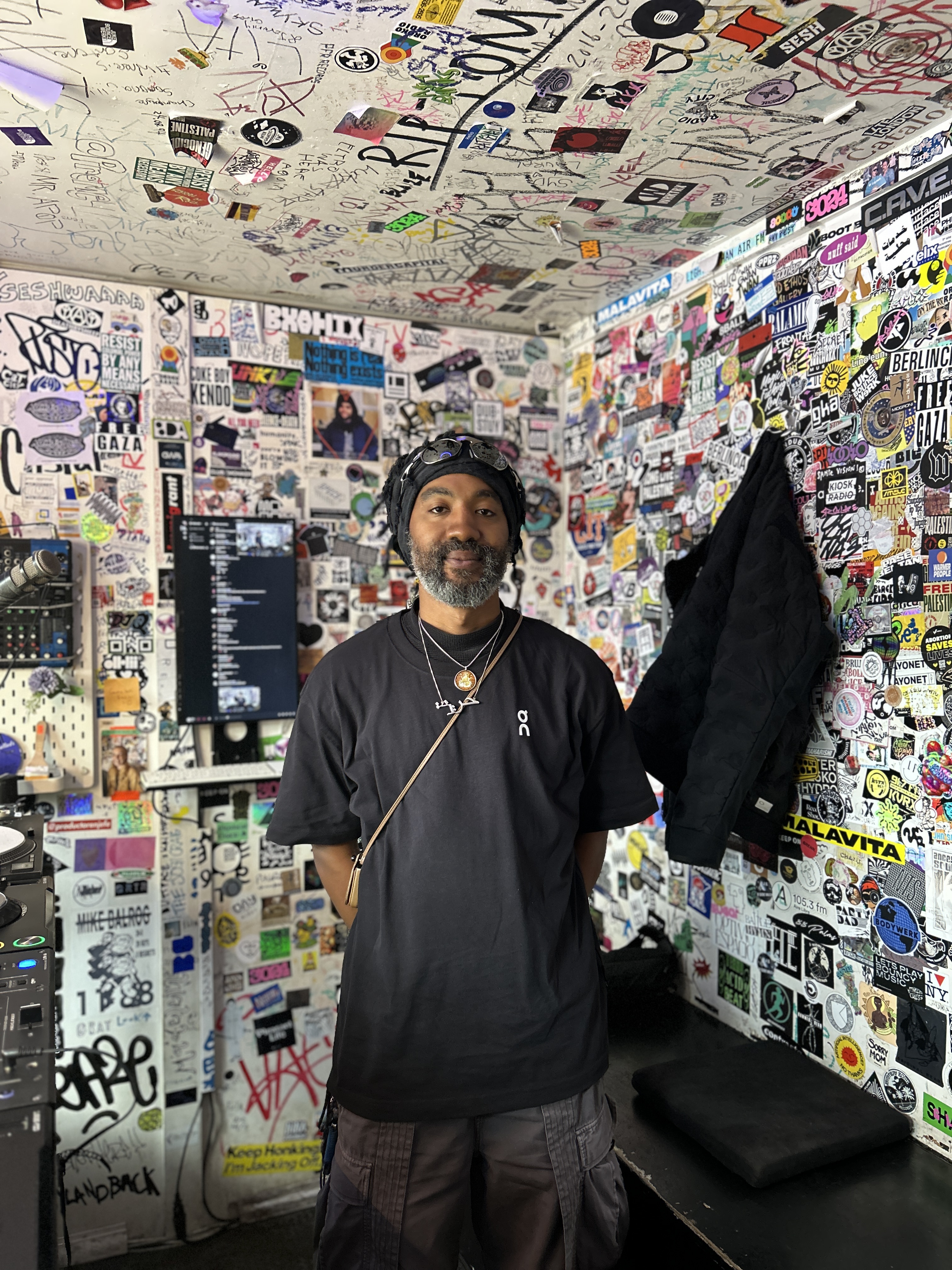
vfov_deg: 67.3
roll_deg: -0.3
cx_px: 476
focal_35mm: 26
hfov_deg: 53.1
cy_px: 635
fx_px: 953
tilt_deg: -2.2
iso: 250
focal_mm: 5.7
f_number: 1.5
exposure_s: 1/60
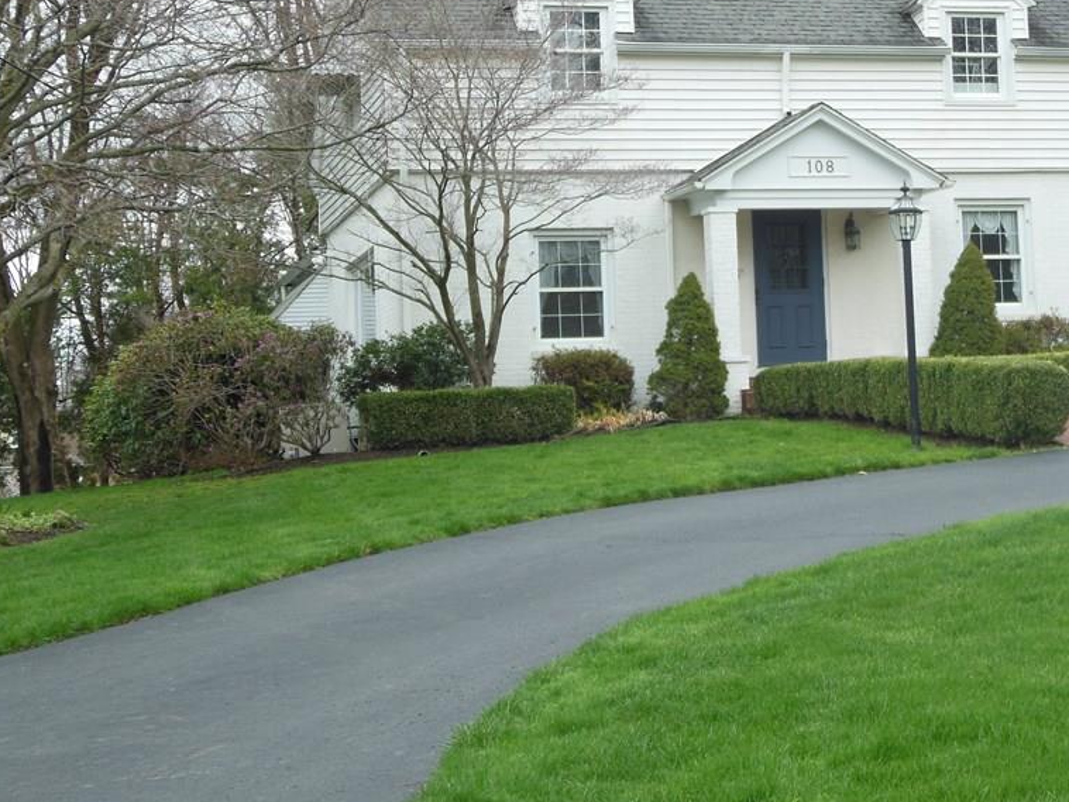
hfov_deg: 25.2
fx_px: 2379
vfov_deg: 19.1
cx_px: 708
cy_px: 272
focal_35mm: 77
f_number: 4.1
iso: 125
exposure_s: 1/160
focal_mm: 10.2
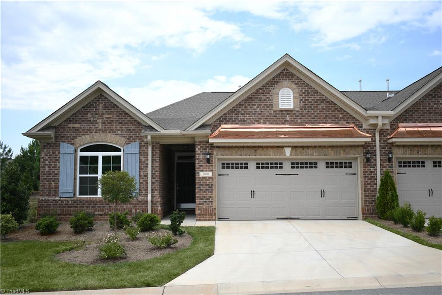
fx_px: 442
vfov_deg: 36.8
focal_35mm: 36
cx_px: 221
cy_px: 148
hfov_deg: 53.1
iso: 100
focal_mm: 24
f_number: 3.8
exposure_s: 1/400
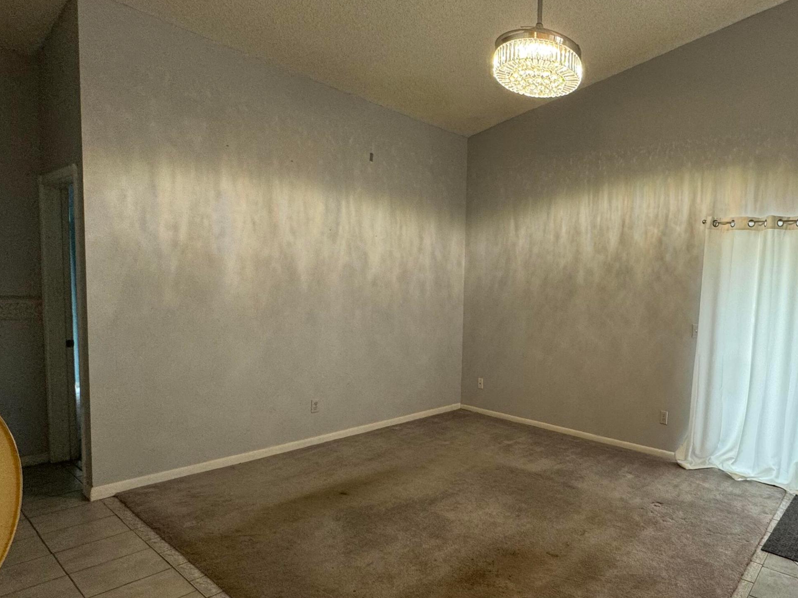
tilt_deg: -5.3
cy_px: 326
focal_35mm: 21
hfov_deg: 73.9
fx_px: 484
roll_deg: -2.5
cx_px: 590
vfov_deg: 63.3
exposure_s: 1/120
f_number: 2.2
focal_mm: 2.22
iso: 125
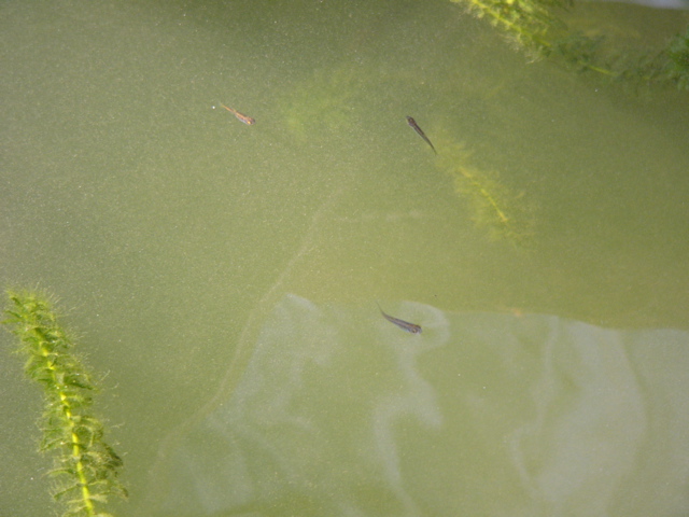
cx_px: 344
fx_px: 2966
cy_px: 258
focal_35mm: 149
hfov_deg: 13.3
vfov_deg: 10.0
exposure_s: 1/60
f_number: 2.8
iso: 100
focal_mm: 24.8
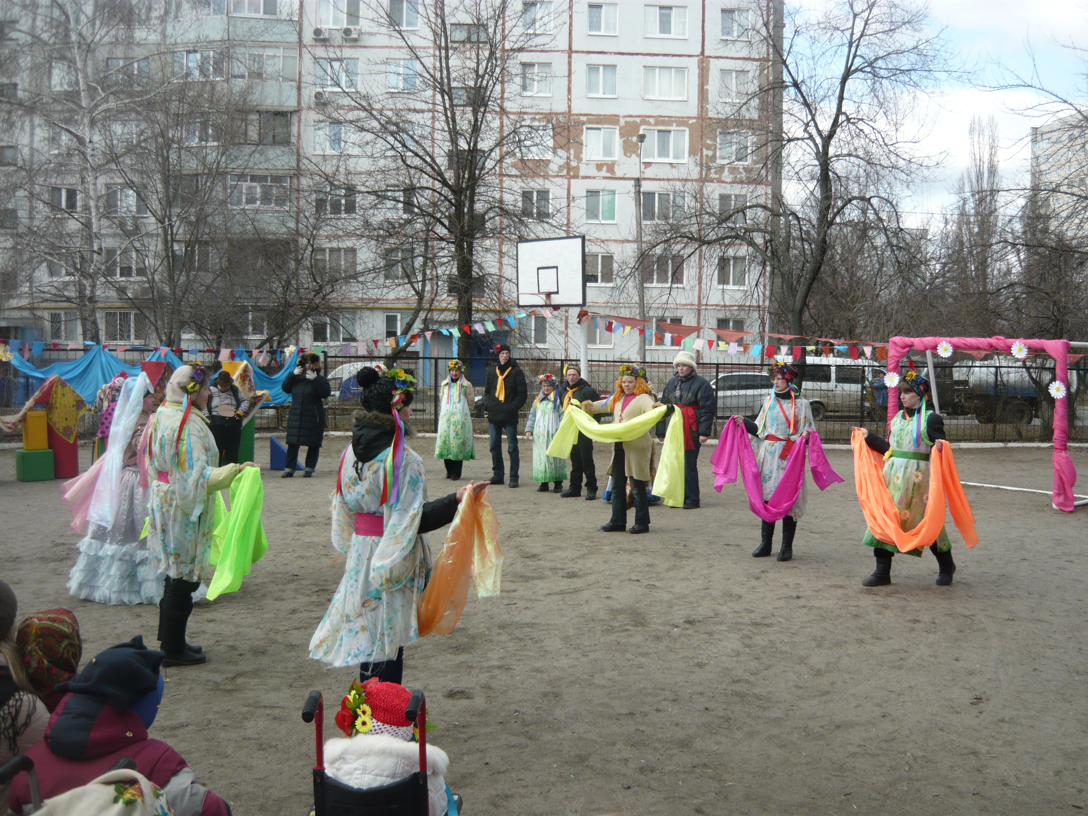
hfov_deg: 55.4
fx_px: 1037
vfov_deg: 42.9
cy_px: 408
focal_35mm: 33
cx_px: 544
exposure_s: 1/500
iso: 100
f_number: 2.8
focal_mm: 5.5
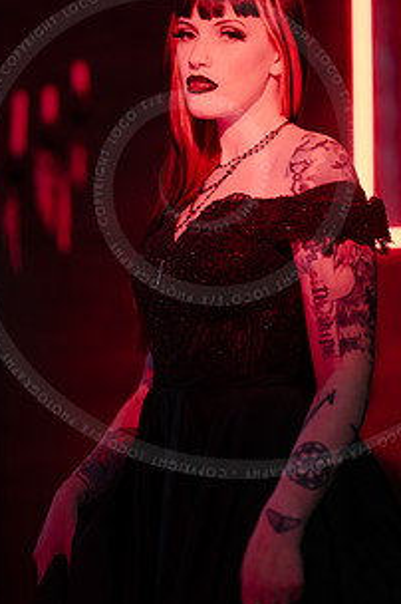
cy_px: 221
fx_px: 2110
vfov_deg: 16.3
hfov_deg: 10.9
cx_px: 222
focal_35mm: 126
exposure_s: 1/320
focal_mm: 85
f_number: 1.2
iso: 320
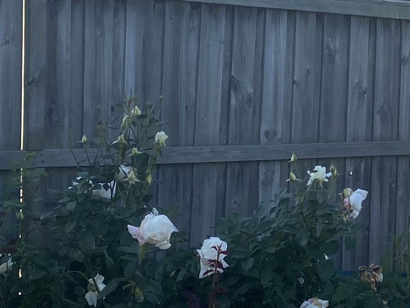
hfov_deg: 19.2
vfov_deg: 14.5
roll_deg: -1.7
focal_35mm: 99
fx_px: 1172
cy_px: -64
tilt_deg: -2.0
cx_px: 427
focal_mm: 4.25
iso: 32
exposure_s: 1/1927
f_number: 1.8
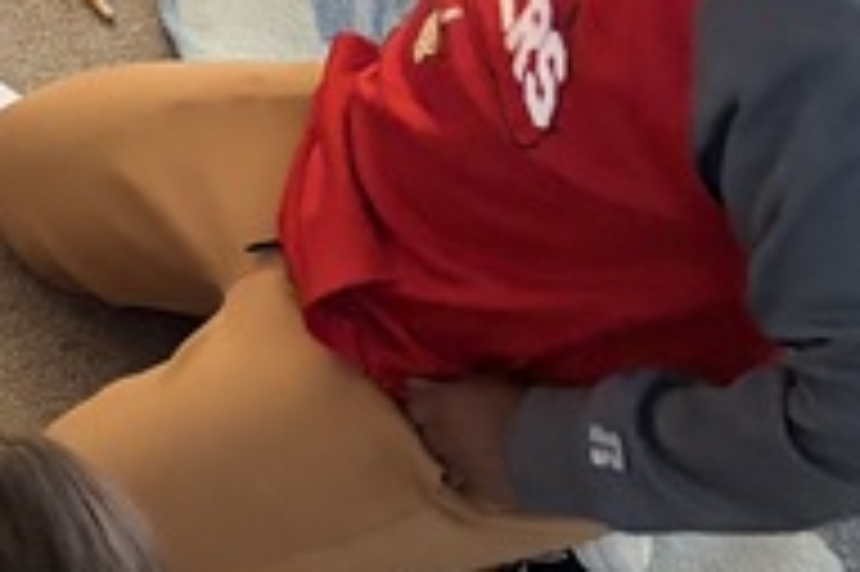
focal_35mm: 145
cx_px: -797
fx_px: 3461
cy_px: 27
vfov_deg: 9.4
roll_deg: -4.1
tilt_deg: -39.3
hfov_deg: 12.6
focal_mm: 5.96
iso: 640
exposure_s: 1/30
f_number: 1.6
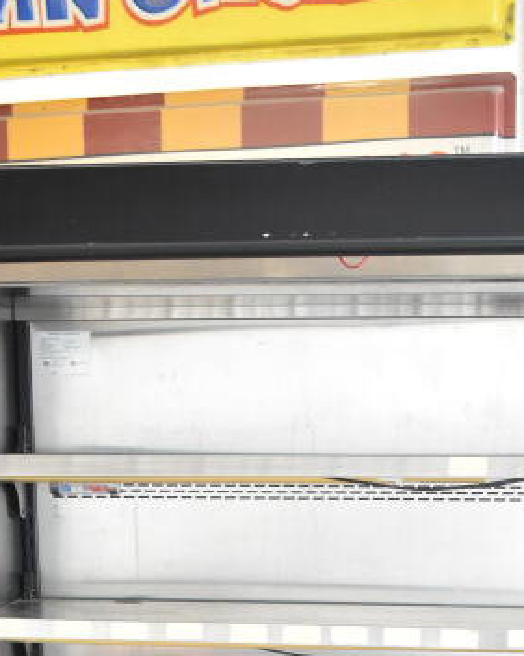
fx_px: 1416
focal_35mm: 73
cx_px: 305
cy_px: 825
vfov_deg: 23.4
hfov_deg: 20.9
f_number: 4.5
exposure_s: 1/80
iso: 1600
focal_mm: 20
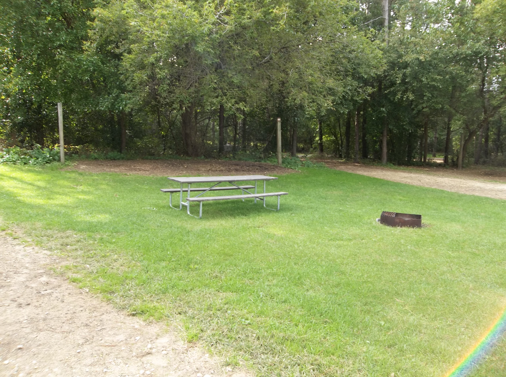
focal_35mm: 27
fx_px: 394
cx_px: 253
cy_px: 188
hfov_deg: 65.4
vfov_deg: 51.2
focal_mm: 4.9
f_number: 3.5
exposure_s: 1/80
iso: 80
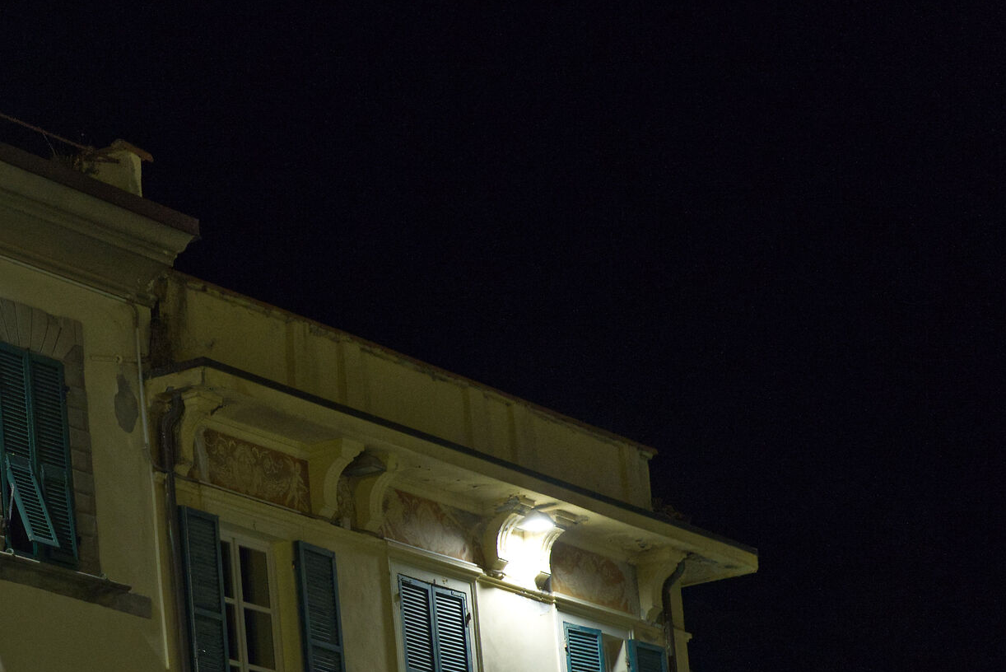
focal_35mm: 167
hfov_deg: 12.2
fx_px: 4669
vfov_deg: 8.2
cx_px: 26
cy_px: 578
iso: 2500
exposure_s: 1/30
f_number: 5.6
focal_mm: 85
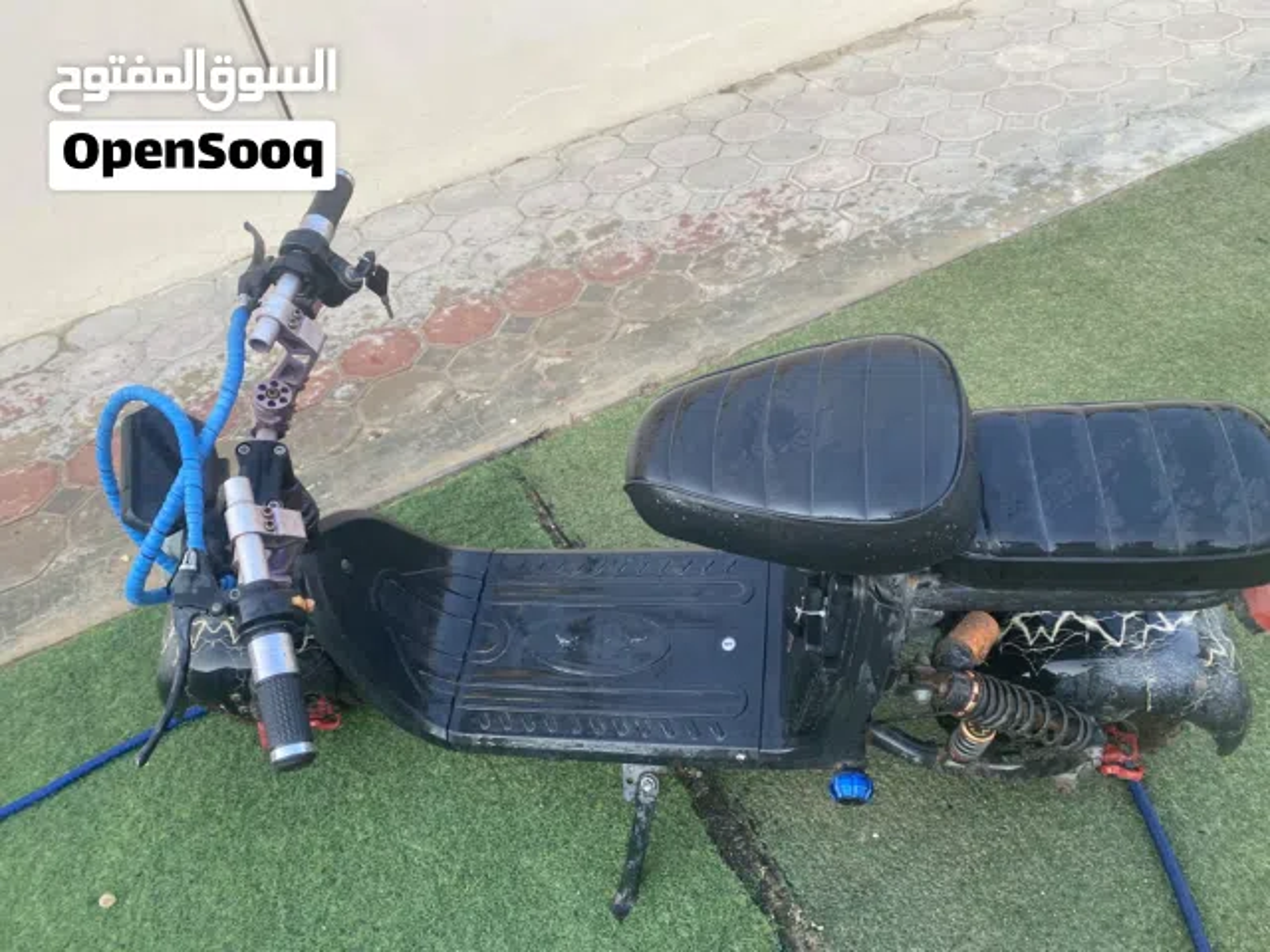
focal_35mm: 26
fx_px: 954
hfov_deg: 67.3
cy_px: 476
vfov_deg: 53.1
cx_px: 635
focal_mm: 4.25
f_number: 1.8
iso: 32
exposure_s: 1/209
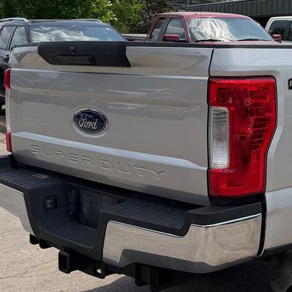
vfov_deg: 25.3
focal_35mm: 67
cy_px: 63
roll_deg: -0.6
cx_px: 364
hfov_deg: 23.2
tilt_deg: -2.2
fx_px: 639
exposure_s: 1/8130
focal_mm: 6.76
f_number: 1.78
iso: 80
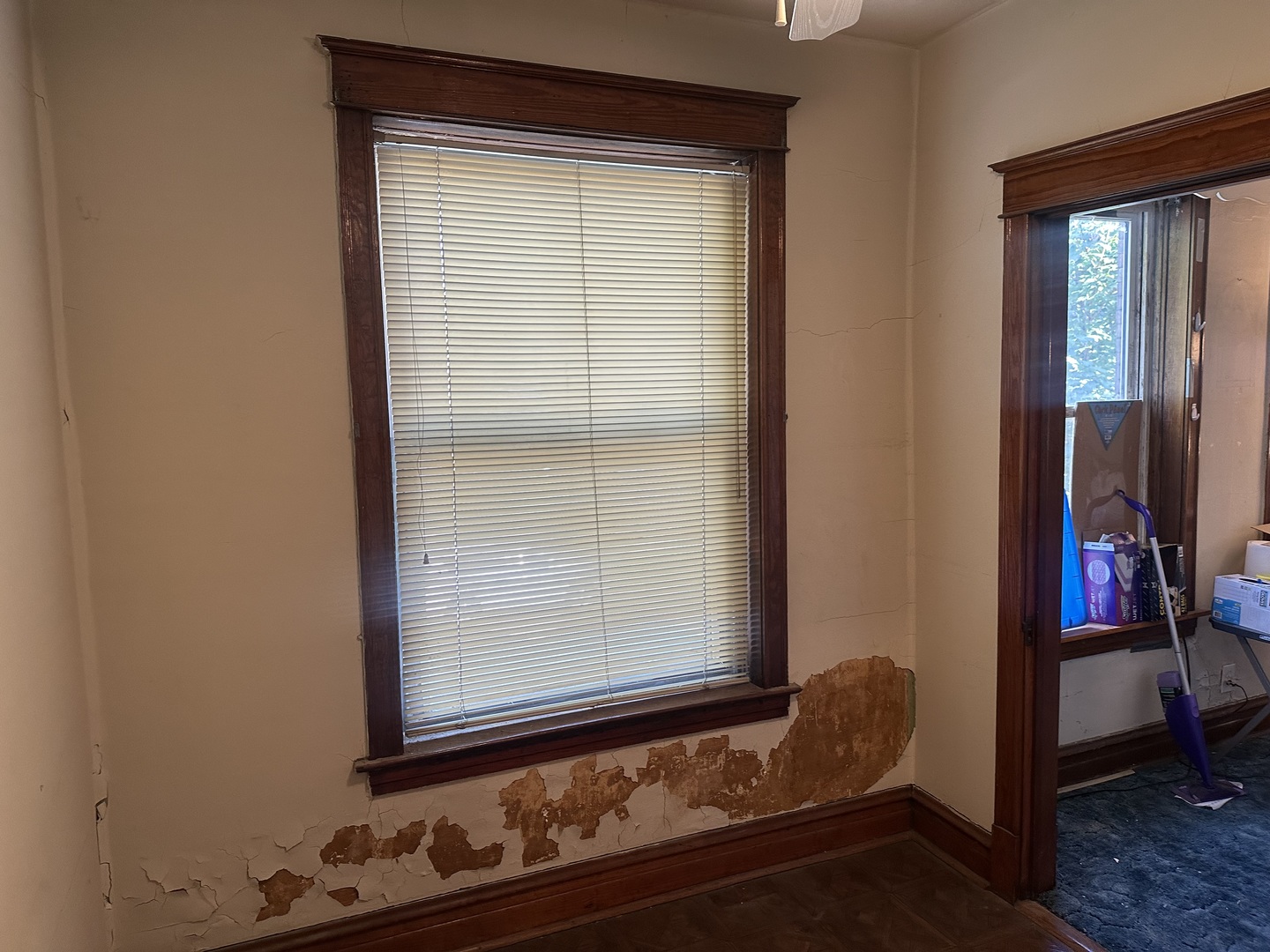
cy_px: 476
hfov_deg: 71.6
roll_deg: +1.8
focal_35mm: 24
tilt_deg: -4.5
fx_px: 881
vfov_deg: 56.8
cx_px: 635
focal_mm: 6.86
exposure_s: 1/120
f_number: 1.78
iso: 200
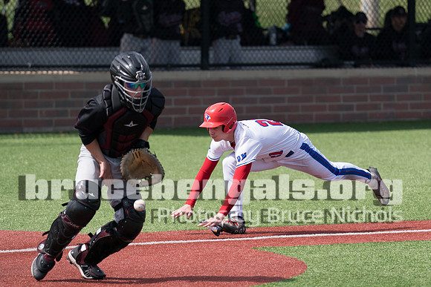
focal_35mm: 381
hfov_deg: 5.4
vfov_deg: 3.6
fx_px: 4560
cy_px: 138
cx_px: 270
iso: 125
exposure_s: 1/2000
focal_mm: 200
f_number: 2.8
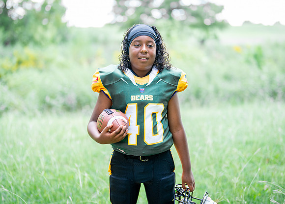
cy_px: 88
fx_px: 490
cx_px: 144
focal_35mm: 61
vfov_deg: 23.5
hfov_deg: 32.5
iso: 320
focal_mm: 50
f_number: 1.2
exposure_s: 1/800
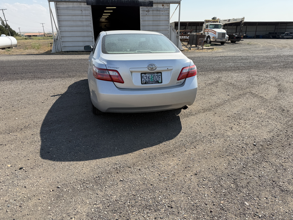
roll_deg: +0.3
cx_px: 146
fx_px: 203
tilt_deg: -20.7
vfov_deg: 56.8
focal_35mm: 24
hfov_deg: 71.6
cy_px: 110
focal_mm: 6.76
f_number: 1.78
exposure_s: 1/3953
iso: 80
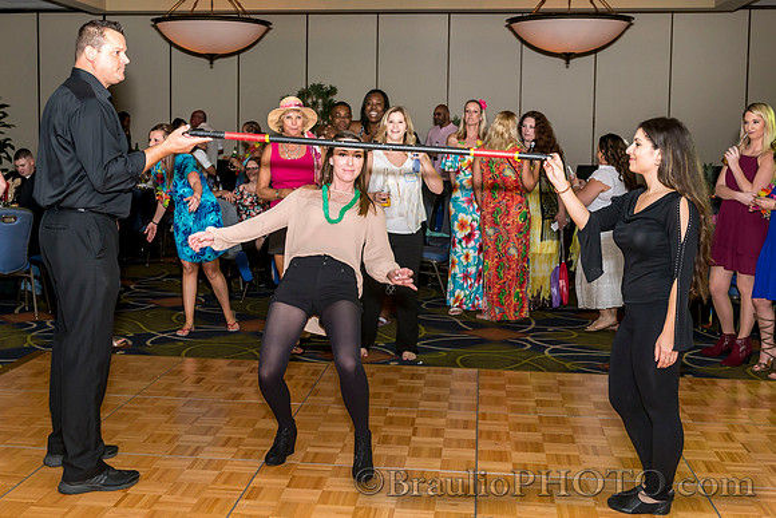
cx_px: 355
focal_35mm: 45
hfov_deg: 43.8
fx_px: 963
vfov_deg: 30.0
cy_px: 210
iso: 800
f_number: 5.6
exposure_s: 1/80
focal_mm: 35
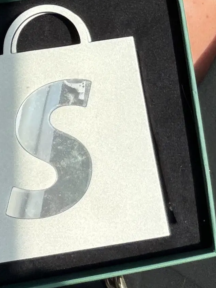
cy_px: -184
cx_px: 214
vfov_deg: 16.0
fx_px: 907
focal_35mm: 109
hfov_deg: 13.4
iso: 25
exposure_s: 1/194
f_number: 1.9
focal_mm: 2.71
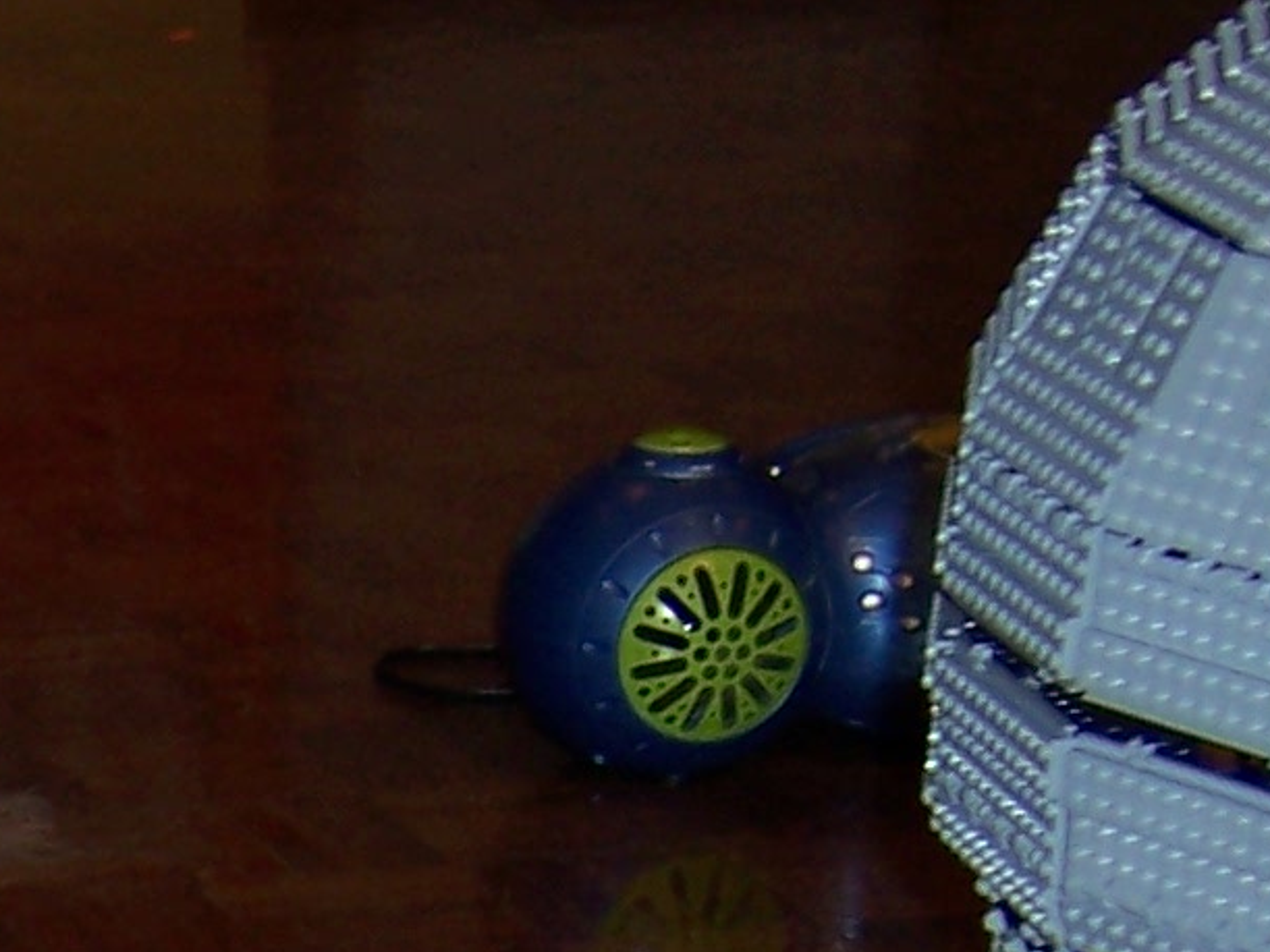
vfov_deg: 9.9
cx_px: -911
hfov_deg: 13.0
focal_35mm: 139
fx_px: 5100
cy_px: 1902
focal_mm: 5.5
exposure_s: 1/60
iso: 80
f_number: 2.8
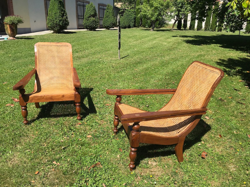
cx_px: 125
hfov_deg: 61.7
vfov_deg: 48.2
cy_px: 94
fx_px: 209
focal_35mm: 29
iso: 25
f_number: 2.2
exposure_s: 1/1508
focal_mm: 4.15
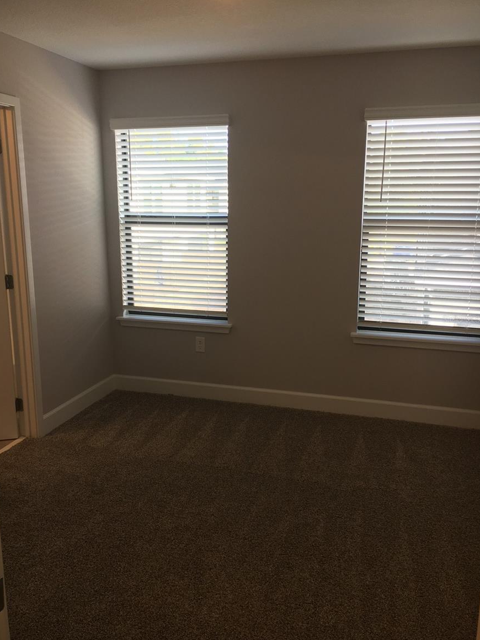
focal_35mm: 30
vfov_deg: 60.0
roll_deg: -0.9
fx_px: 555
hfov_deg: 46.8
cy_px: 319
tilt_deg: -12.4
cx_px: 233
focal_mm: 4.15
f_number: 2.2
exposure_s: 1/40
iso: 25
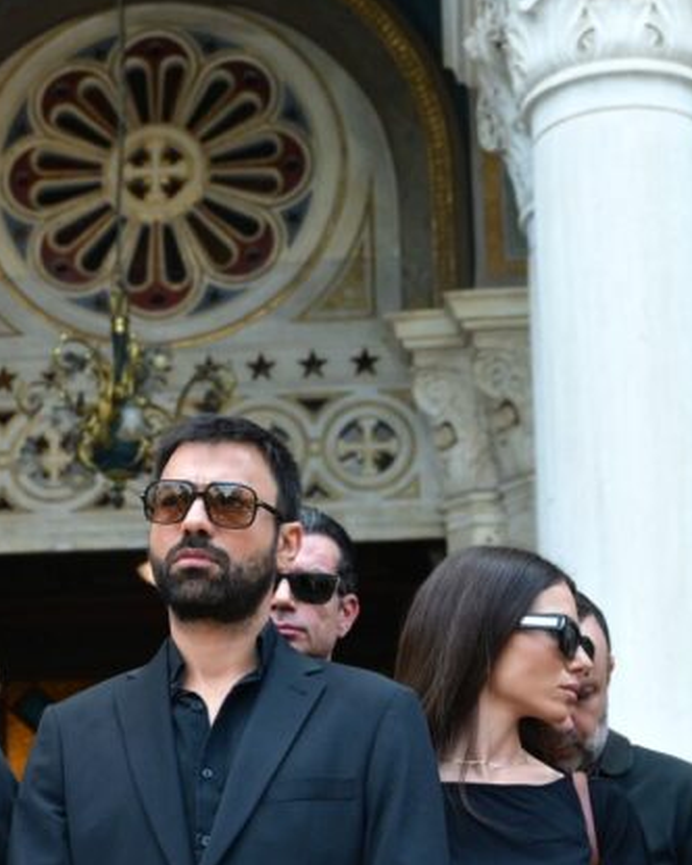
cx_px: 60
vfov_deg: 18.6
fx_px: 2637
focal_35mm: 103
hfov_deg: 14.8
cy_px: 548
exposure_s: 1/640
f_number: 3.5
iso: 640
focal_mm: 38
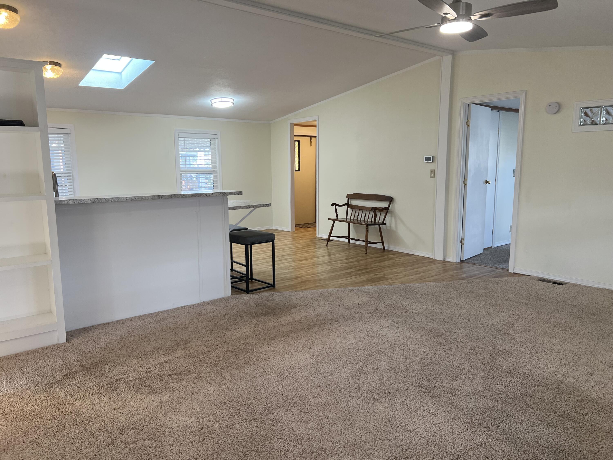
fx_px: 460
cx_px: 306
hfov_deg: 67.3
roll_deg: +0.3
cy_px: 230
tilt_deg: -8.8
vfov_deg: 53.1
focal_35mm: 26
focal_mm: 5.7
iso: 80
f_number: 1.5
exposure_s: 1/60
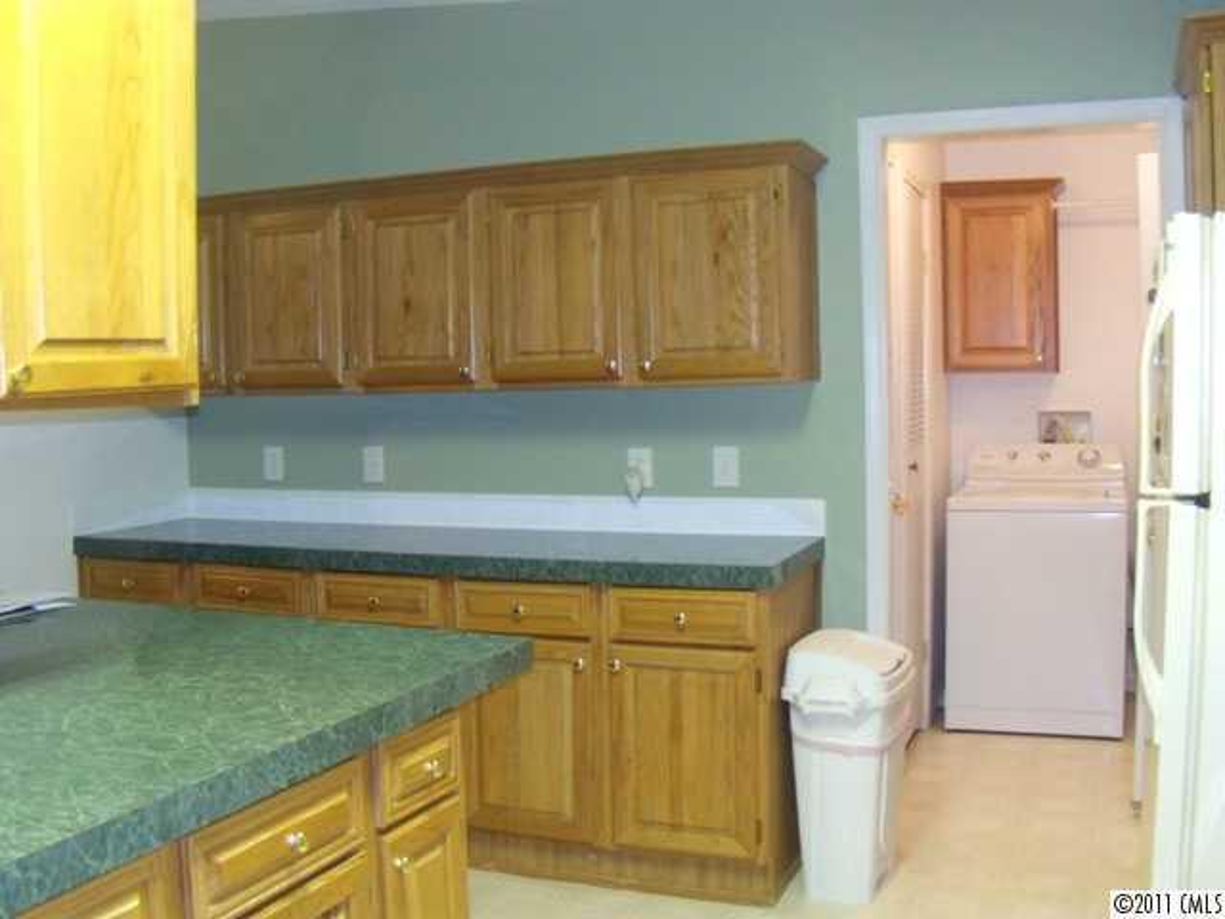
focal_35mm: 36
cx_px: 612
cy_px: 460
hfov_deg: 51.4
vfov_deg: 39.7
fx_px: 1274
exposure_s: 1/6
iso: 400
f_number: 3.6
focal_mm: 6.4
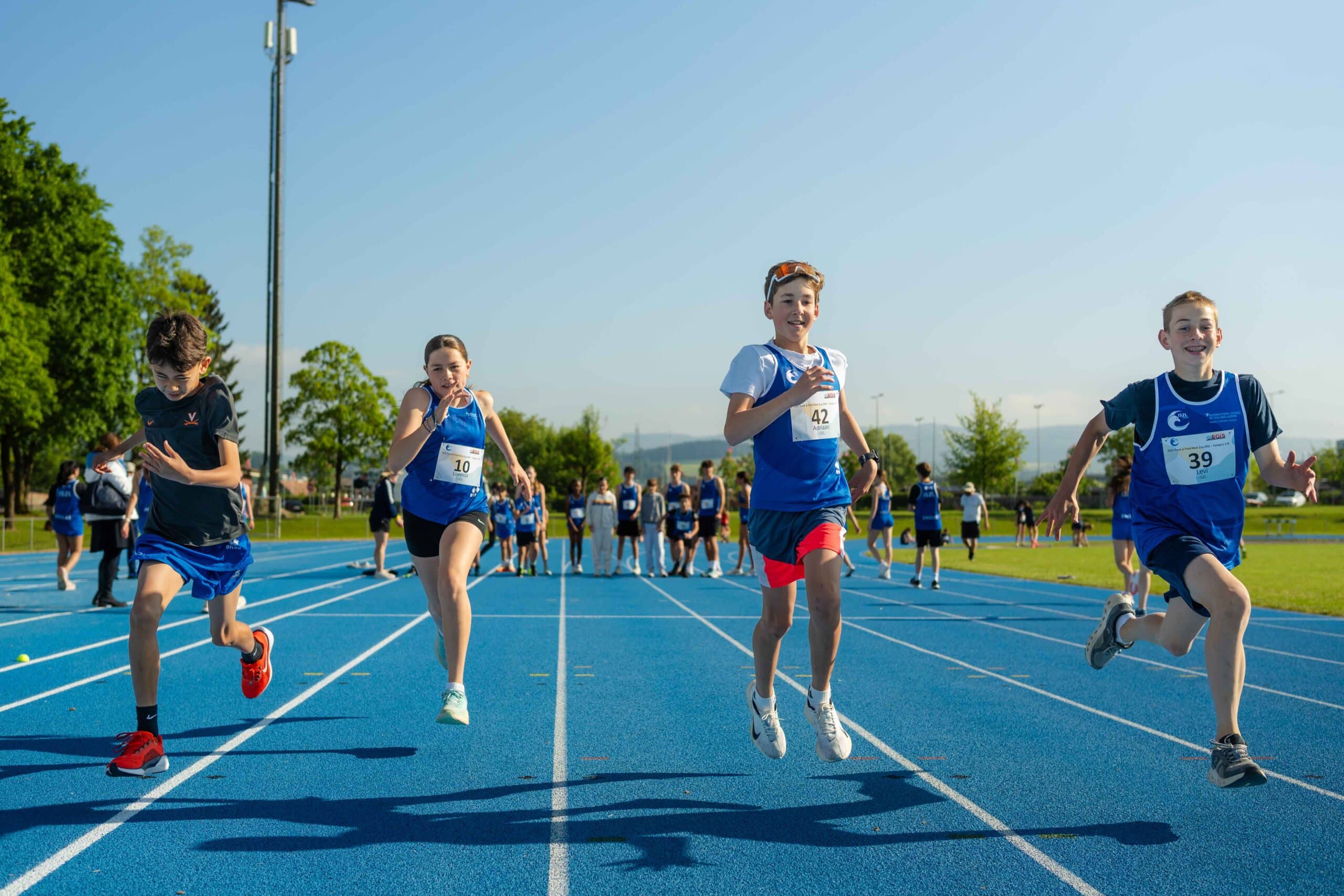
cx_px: 672
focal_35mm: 40
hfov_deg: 48.5
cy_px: 448
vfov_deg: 33.4
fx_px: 1493
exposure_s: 1/4000
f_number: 3.5
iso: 220
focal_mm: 40
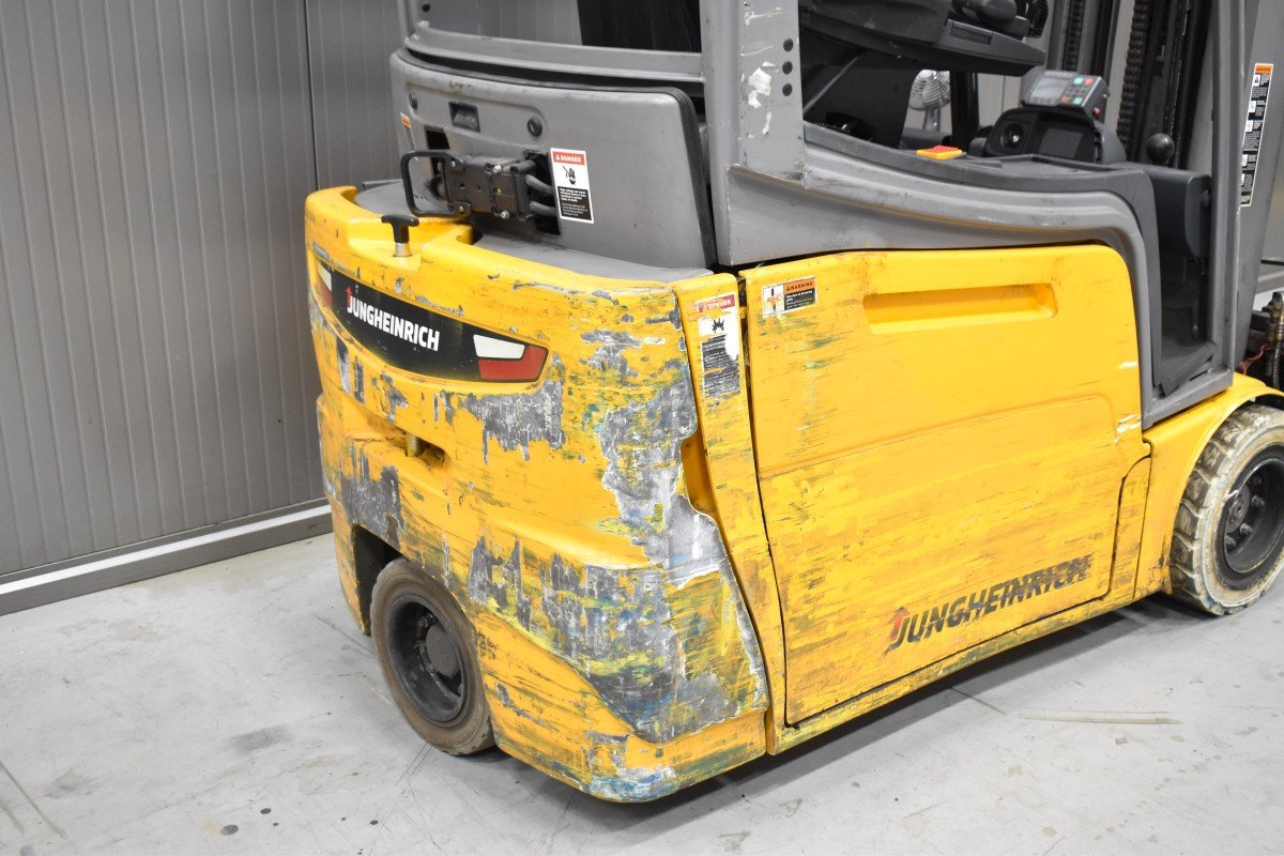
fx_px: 1391
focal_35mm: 39
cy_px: 428
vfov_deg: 34.2
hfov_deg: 49.6
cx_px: 642
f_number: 4.5
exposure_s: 1/40
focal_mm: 26
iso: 1600
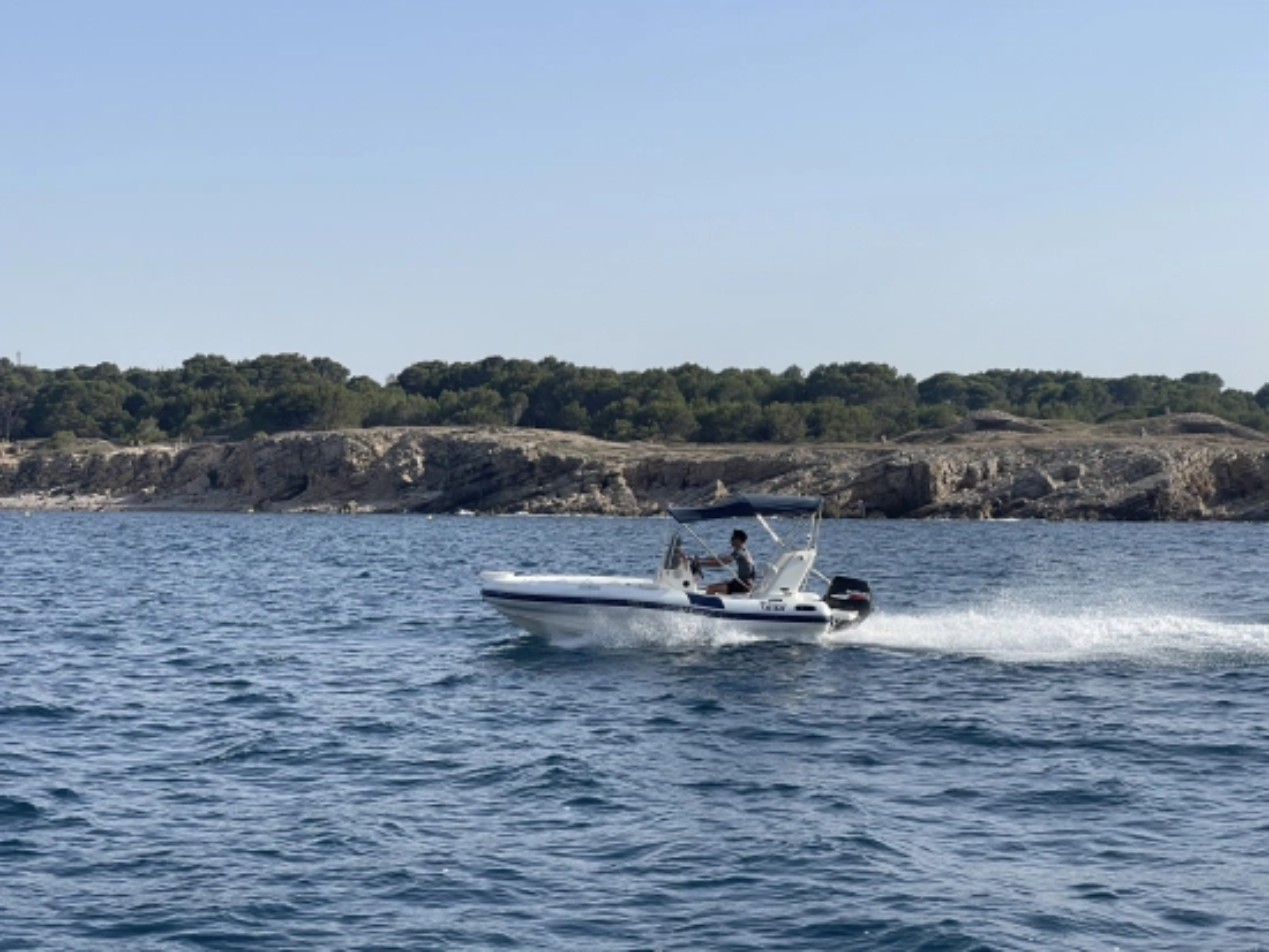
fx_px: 2347
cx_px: 634
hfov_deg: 30.3
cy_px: 476
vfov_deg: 22.9
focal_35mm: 64
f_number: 2.2
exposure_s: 1/1672
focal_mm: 7.5
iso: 20
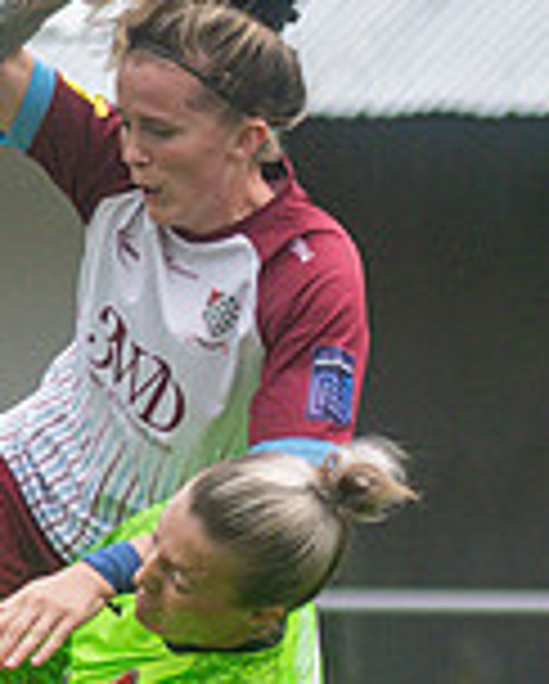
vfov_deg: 1.9
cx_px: 538
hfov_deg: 1.5
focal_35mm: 1014
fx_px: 20554
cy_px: 626
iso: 360
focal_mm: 120
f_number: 4
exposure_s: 1/1000
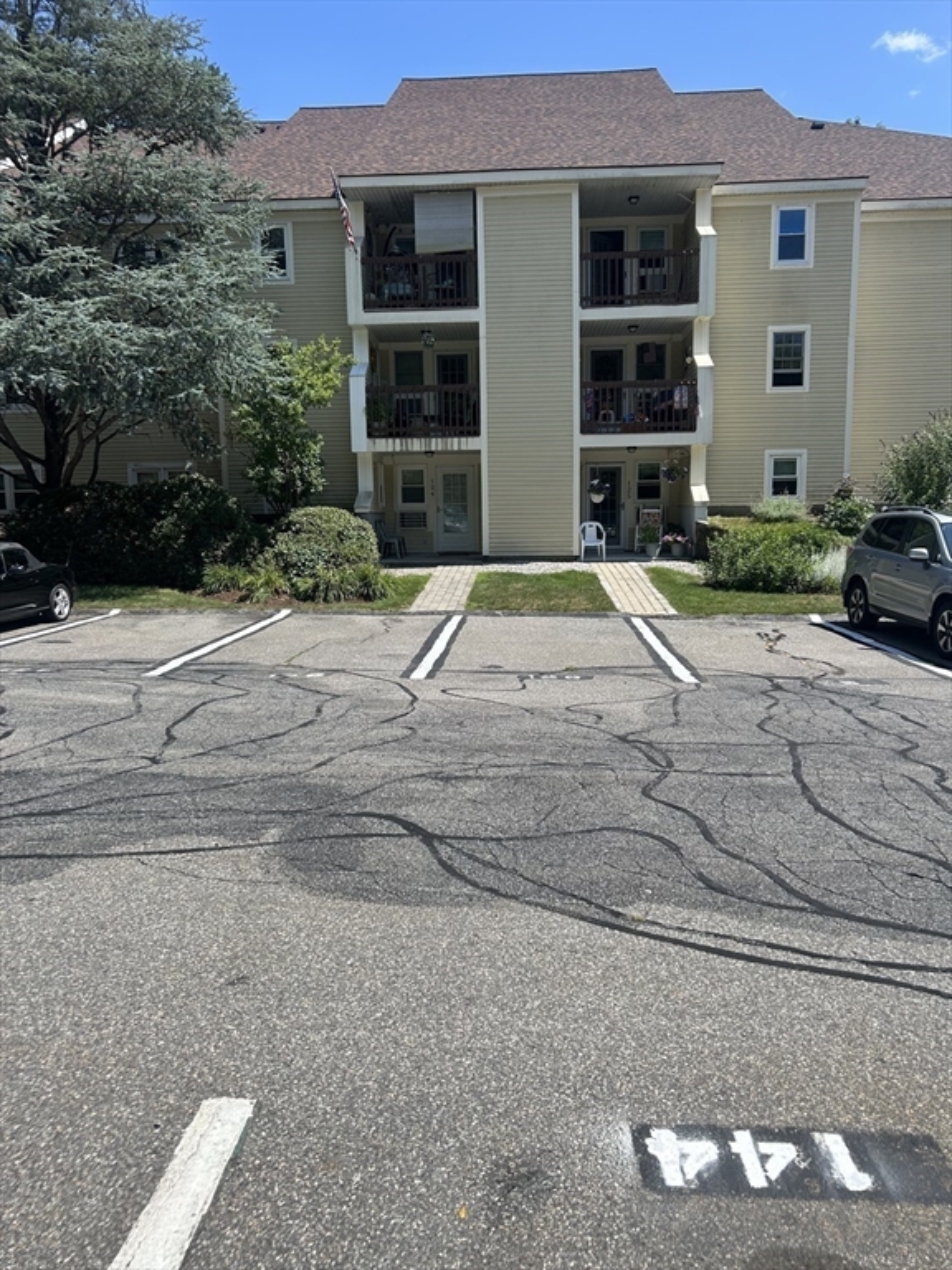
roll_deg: +1.4
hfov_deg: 53.1
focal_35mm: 26
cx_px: 476
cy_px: 635
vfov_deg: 67.3
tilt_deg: -8.6
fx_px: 953
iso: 50
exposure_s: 1/3571
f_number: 1.5
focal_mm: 5.7
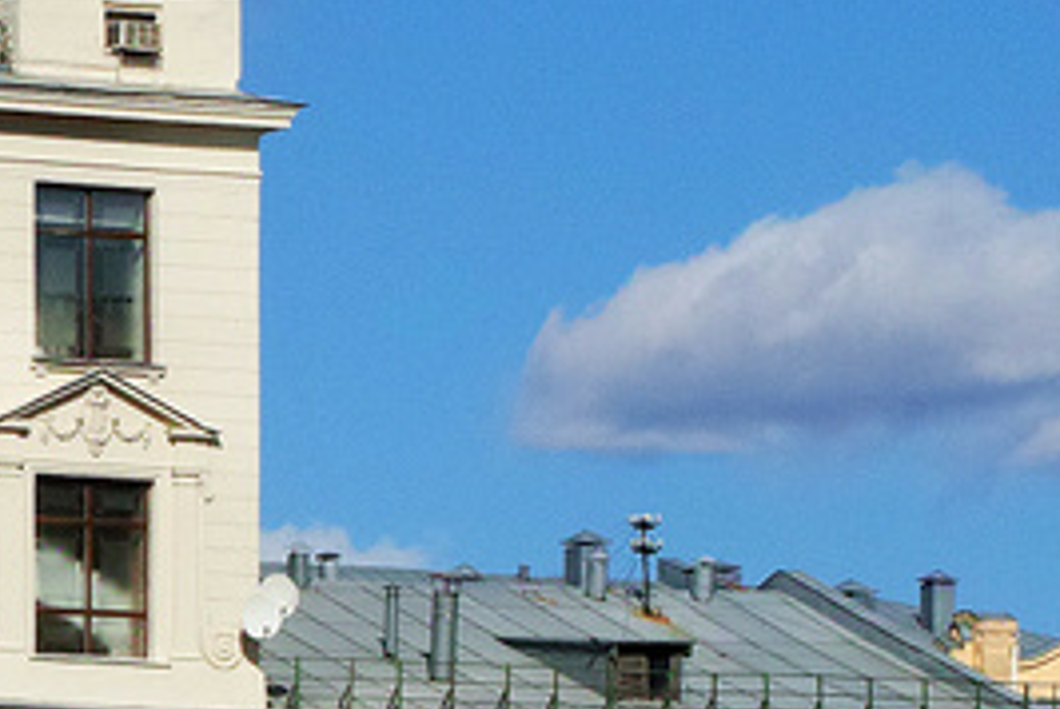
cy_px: 1753
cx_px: -582
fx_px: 13146
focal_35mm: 446
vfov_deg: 3.1
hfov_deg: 4.6
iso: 100
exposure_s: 1/400
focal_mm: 50
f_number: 11
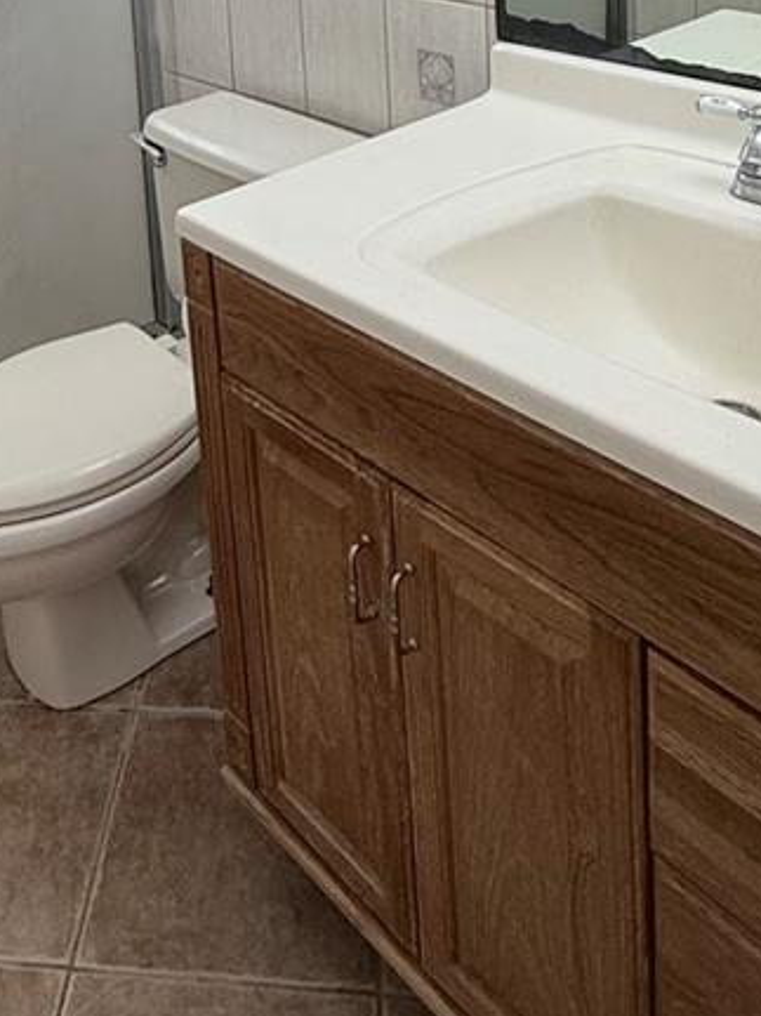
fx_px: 1144
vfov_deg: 40.6
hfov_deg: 36.2
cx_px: 214
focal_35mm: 39
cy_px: -42
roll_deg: +2.8
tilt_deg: -10.2
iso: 160
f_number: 2.2
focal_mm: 2.22
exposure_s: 1/120
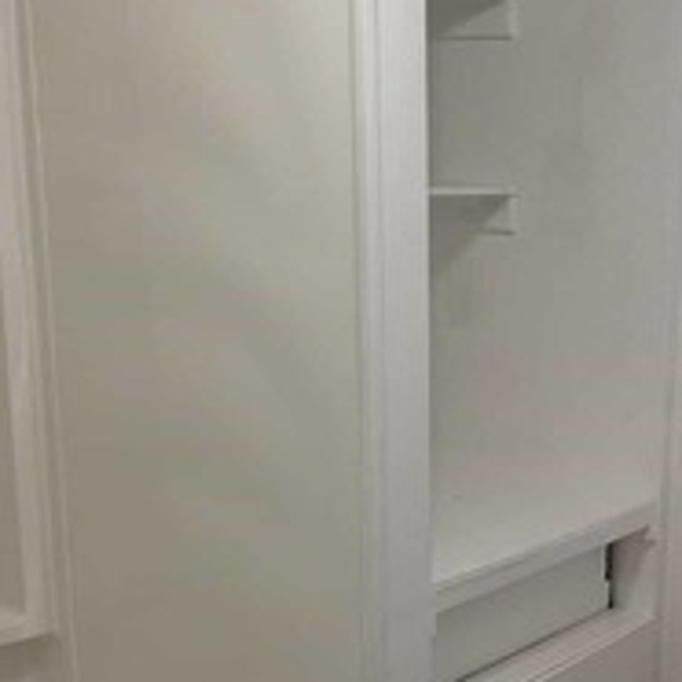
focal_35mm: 57
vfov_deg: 29.9
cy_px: 444
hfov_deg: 29.4
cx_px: 537
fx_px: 1271
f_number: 1.7
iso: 158
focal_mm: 4.53
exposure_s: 1/120
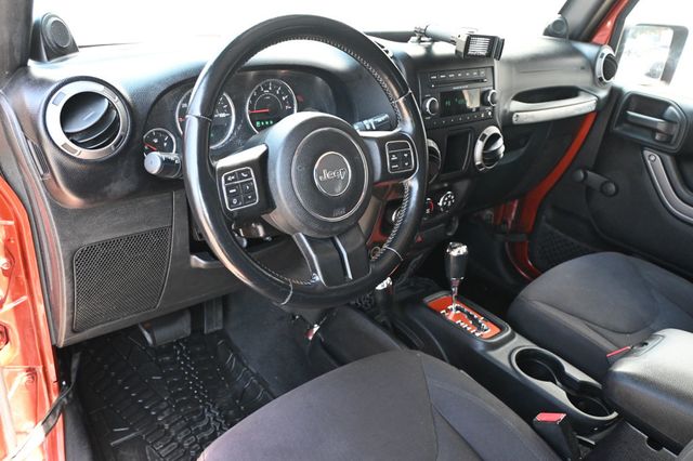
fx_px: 577
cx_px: 346
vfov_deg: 43.6
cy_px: 230
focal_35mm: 30
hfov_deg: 62.0
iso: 2000
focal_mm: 20
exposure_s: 1/125
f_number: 3.8
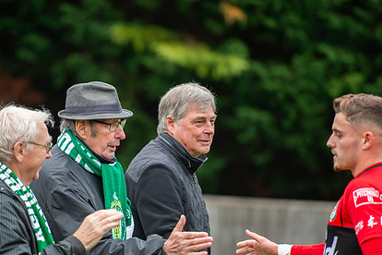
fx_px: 2971
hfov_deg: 7.4
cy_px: 150
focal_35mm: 280
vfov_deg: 4.9
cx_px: 125
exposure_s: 1/640
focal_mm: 200
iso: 1600
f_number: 3.2
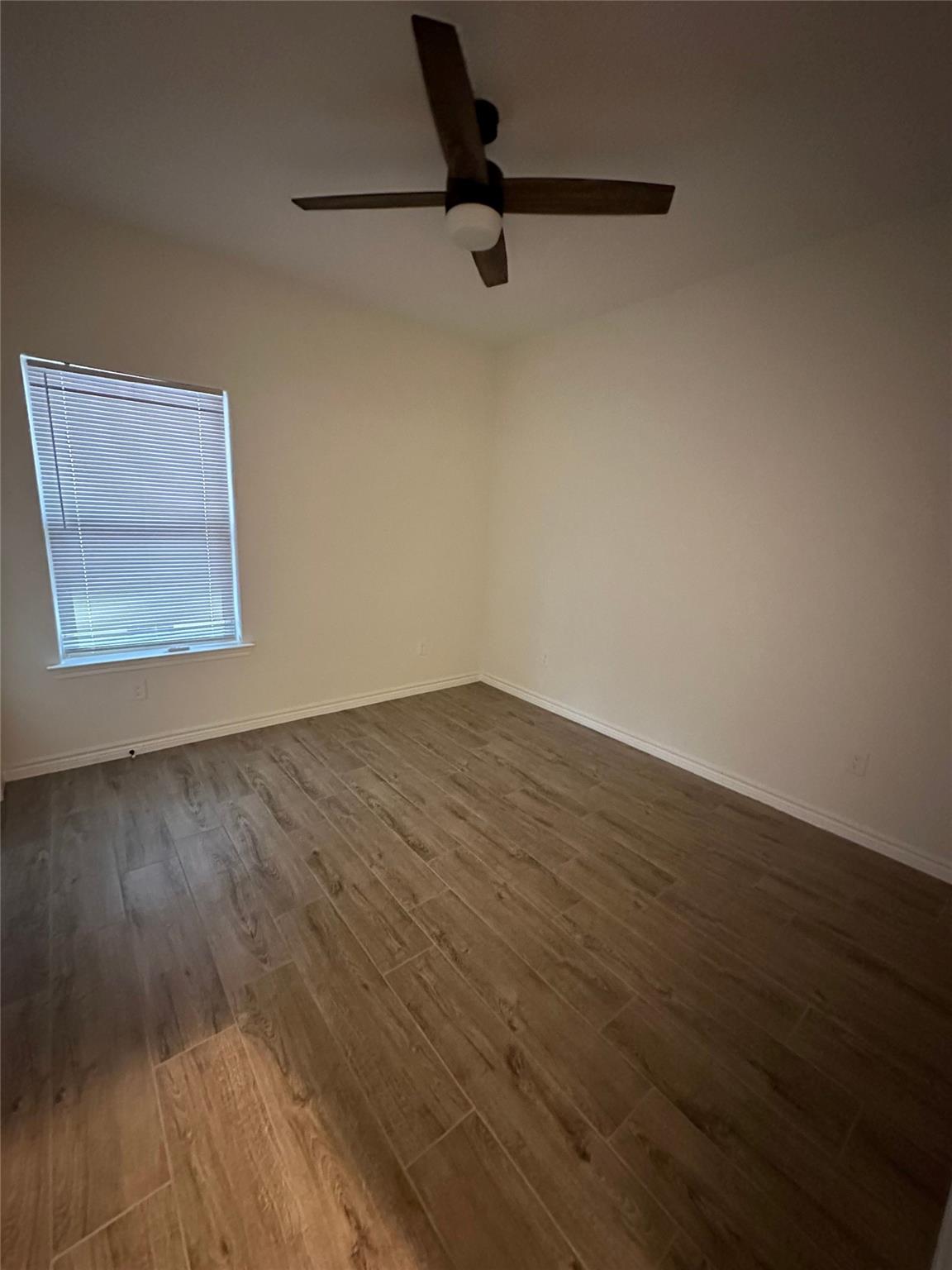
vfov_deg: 102.1
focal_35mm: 14
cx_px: 476
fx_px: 513
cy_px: 635
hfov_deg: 85.7
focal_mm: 2.22
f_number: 2.2
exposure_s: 1/30
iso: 1250
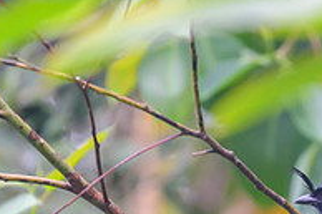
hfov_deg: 0.9
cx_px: 328
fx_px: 20822
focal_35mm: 2330
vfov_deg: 0.6
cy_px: 198
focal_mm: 560
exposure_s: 1/1000
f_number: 4
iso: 2000
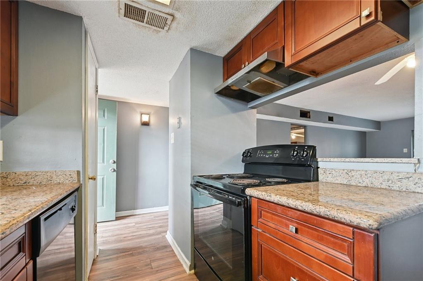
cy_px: 140
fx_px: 164
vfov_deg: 81.1
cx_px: 212
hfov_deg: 104.3
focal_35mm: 14
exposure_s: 1/3.33
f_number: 11
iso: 400
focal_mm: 14
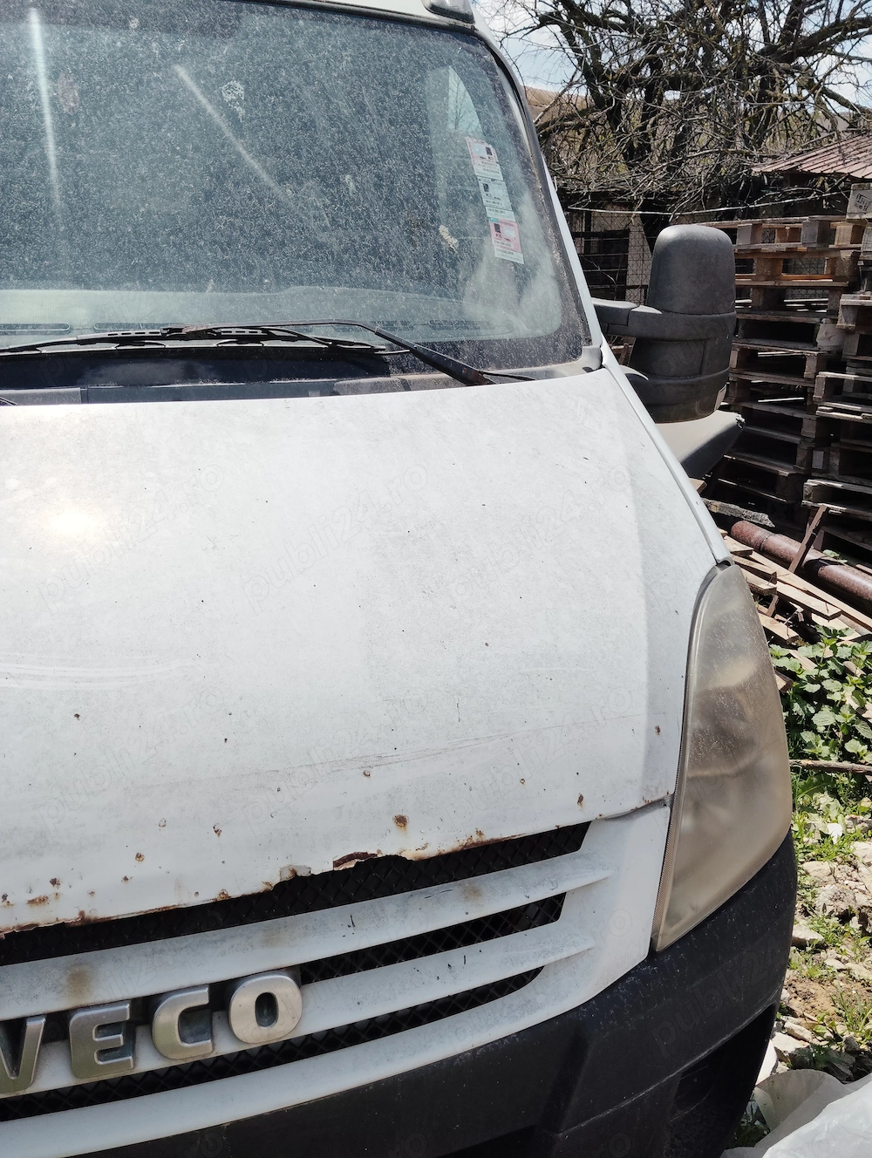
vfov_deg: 61.6
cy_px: 579
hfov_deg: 48.3
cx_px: 436
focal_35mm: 29
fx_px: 972
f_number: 1.8
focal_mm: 4.25
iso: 50
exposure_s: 1/2492
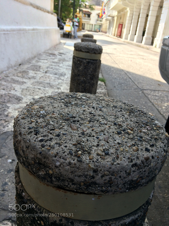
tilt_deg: -24.5
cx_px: 84
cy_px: 113
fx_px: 189
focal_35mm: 29
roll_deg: -5.1
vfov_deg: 61.7
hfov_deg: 48.2
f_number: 2.2
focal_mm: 4.15
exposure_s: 1/456
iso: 32
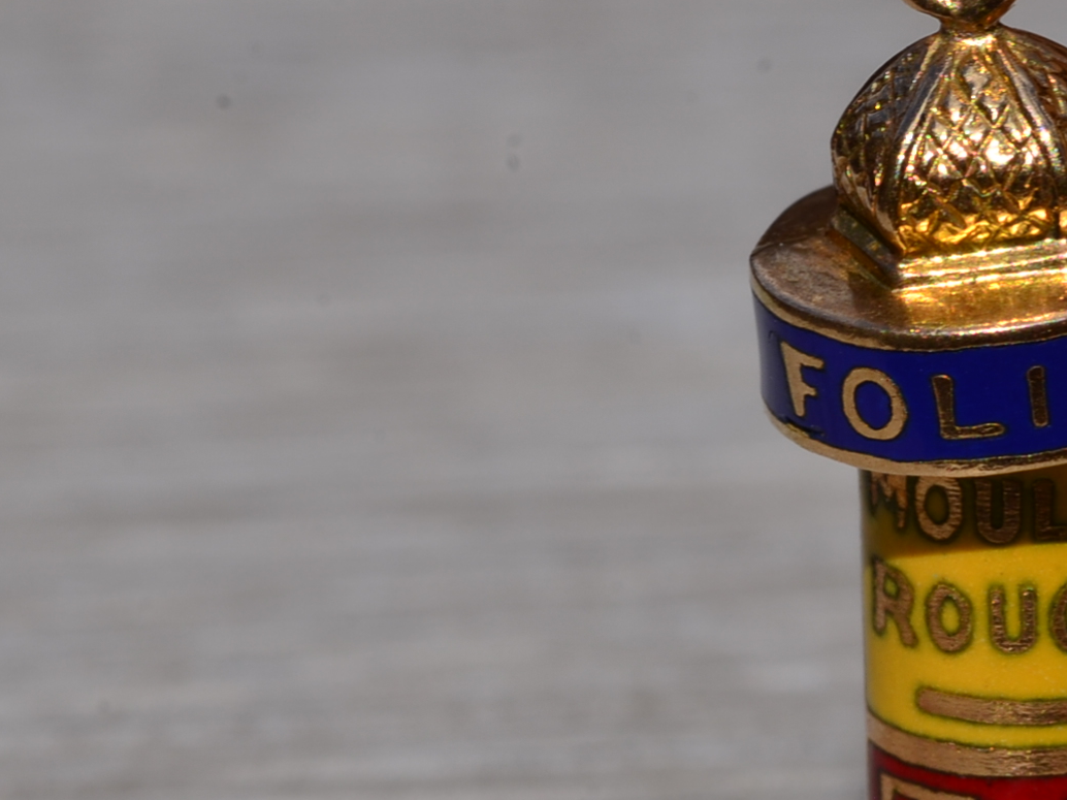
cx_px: 881
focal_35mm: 360
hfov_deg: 5.5
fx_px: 11098
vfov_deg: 4.1
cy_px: 375
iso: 100
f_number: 22
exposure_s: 1/125
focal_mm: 105
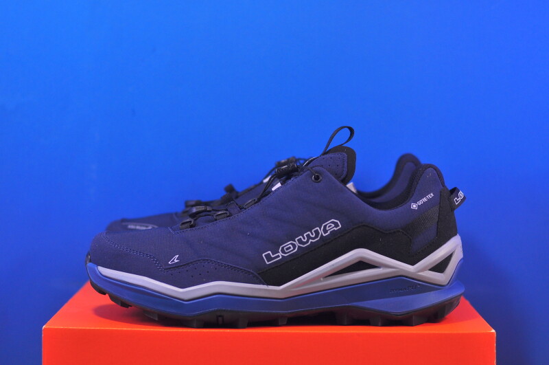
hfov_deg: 27.0
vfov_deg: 18.1
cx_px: 274
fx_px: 1142
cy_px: 182
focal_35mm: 75
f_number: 2.5
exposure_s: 1/320
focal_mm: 50
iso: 250
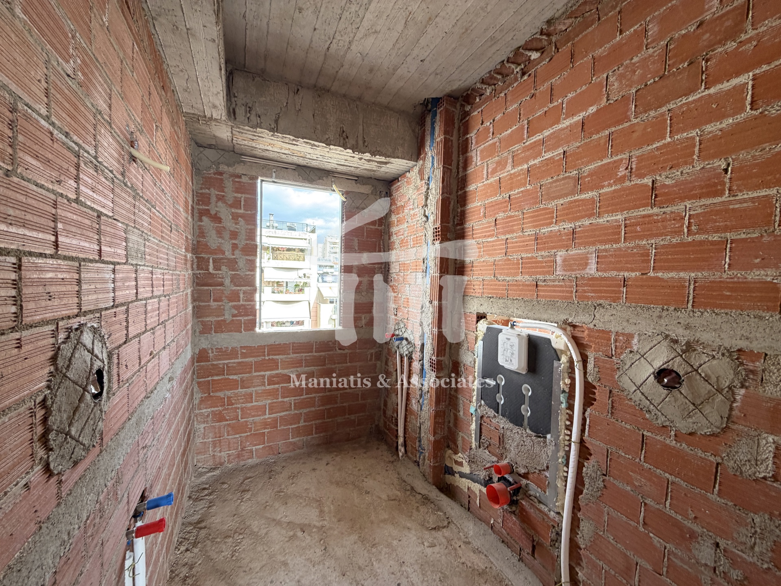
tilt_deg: -4.6
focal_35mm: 14
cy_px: 293
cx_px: 390
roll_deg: -2.2
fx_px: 316
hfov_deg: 102.1
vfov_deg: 85.7
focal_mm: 2.22
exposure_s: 1/121
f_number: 2.2
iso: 160
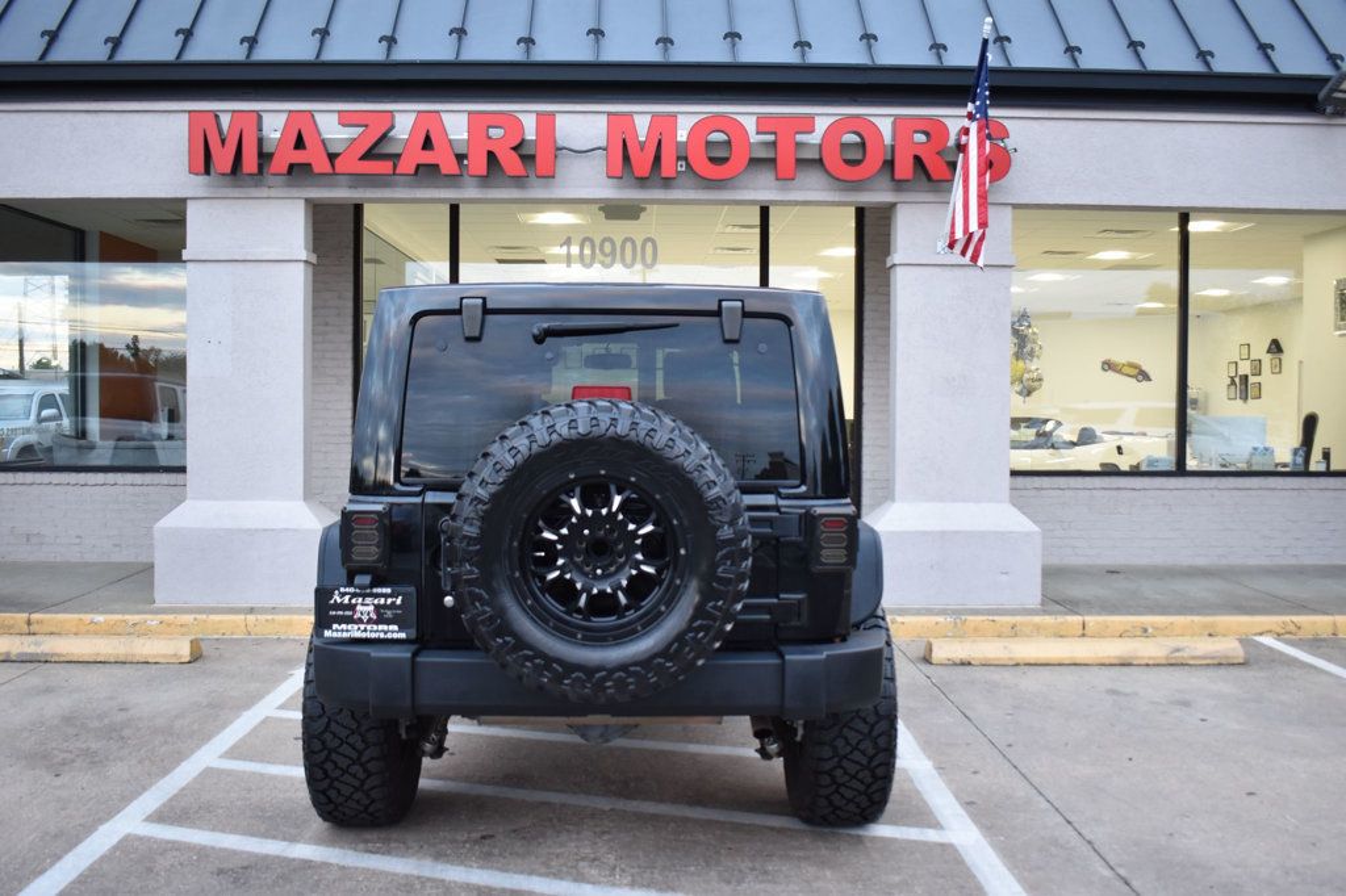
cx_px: 673
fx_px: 1345
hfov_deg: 53.1
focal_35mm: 36
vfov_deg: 36.8
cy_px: 448
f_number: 4
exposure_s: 1/60
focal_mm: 24
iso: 640
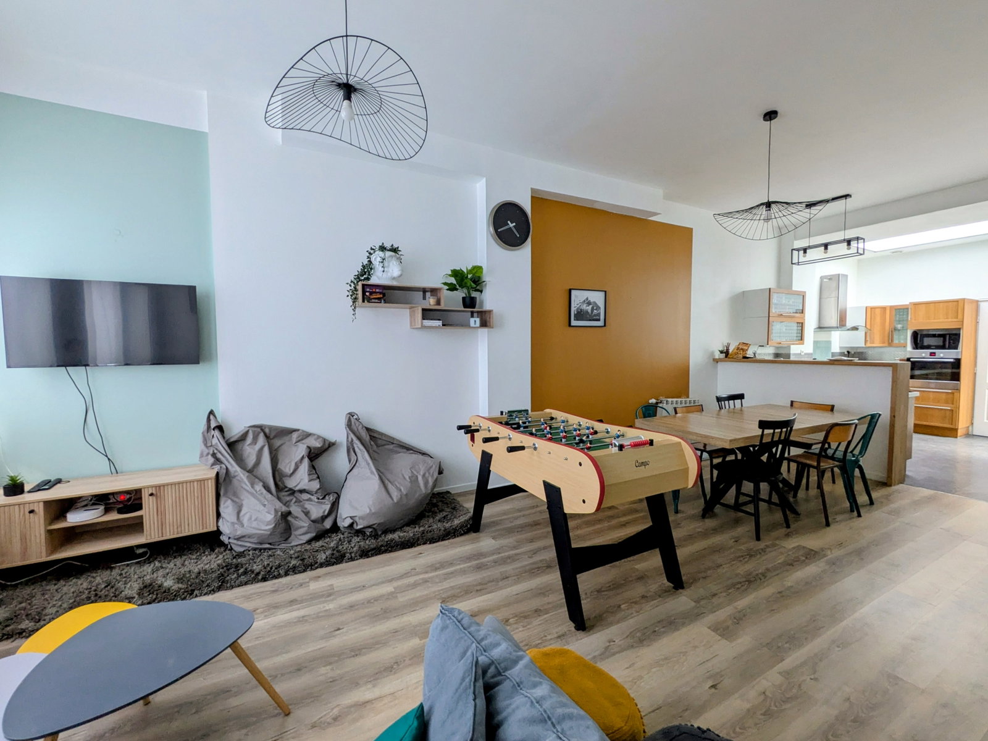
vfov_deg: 85.7
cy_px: 370
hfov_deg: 102.1
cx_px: 494
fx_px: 400
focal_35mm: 14
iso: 159
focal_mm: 1.83
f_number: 2.2
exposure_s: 1/25
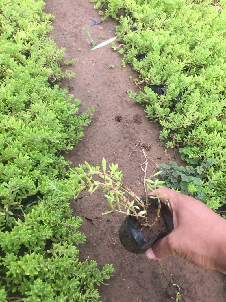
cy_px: 151
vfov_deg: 61.7
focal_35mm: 29
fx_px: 252
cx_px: 113
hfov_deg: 48.2
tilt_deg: -50.2
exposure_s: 1/211
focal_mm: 4.15
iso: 32
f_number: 2.2
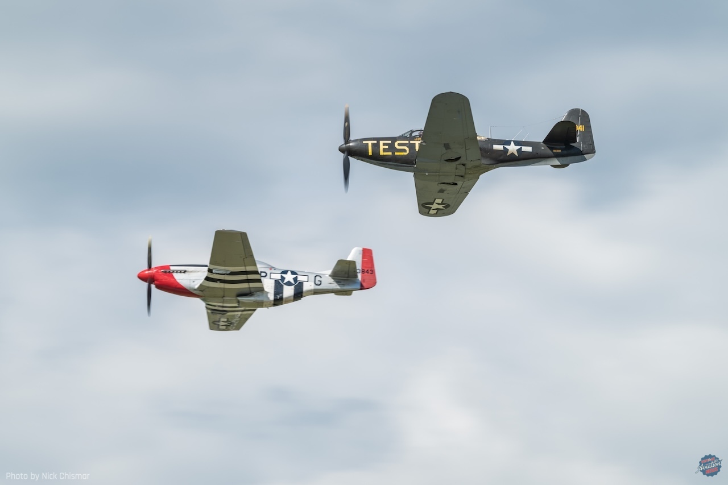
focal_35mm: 300
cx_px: 364
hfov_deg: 6.9
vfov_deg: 4.6
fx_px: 6065
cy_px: 242
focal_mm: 300
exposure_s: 1/100
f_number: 14
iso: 100
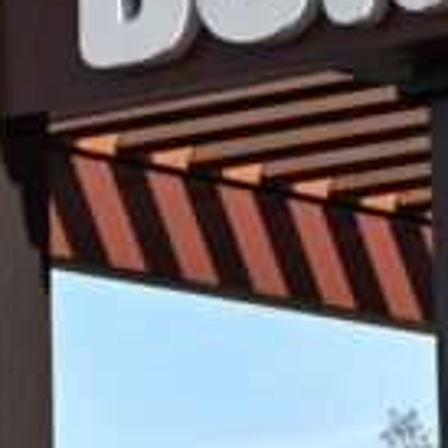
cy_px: -72
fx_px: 4905
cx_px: 432
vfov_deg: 5.2
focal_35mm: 335
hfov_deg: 5.2
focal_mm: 75
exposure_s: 1/1250
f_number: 8
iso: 500
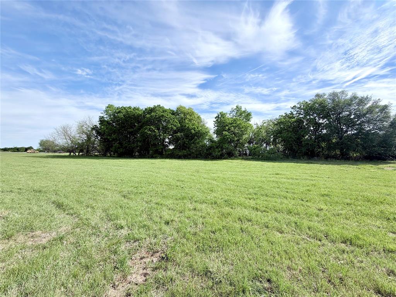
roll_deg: -0.1
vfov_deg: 85.7
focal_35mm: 14
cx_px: 198
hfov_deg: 102.1
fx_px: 160
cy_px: 148
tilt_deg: +2.4
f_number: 2.2
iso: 20
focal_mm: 2.22
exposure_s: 1/914
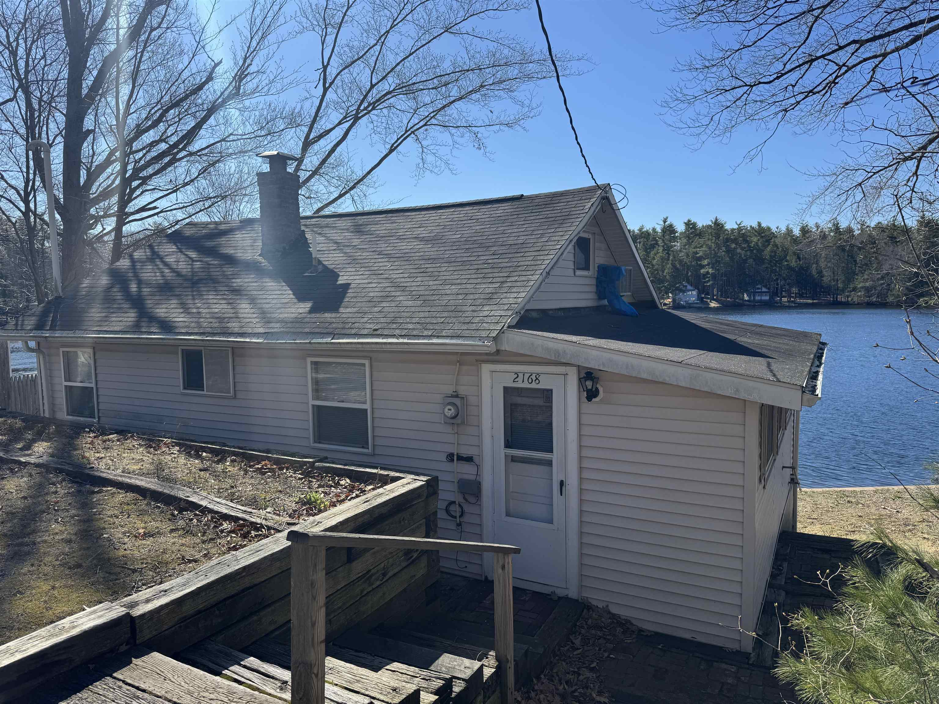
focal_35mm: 24
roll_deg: +1.6
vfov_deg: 56.8
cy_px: 352
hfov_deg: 71.6
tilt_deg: -5.5
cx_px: 470
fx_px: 651
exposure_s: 1/4310
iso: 80
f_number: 1.78
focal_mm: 6.76
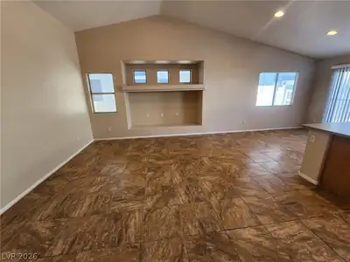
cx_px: 175
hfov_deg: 106.2
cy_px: 131
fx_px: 131
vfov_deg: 89.9
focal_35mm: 13
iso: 125
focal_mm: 2.2
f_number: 2.2
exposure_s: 1/60
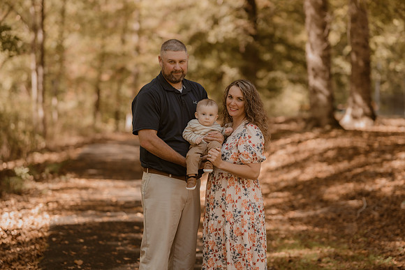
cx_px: 202
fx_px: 956
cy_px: 135
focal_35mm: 85
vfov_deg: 16.1
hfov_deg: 23.9
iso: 320
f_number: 1.8
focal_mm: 85
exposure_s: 1/800
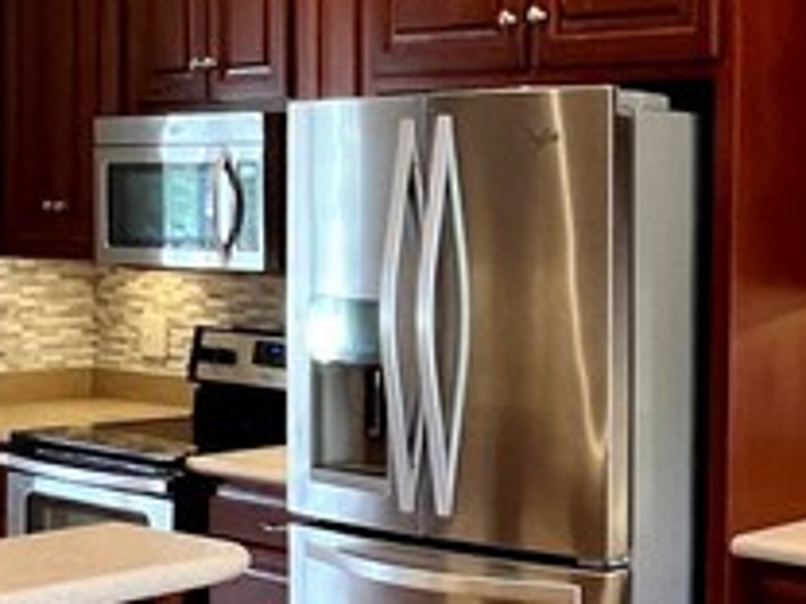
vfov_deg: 22.9
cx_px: 876
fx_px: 1490
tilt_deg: -1.8
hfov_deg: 27.8
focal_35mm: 64
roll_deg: +1.0
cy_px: 281
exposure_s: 1/60
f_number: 1.8
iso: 160
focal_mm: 1.57
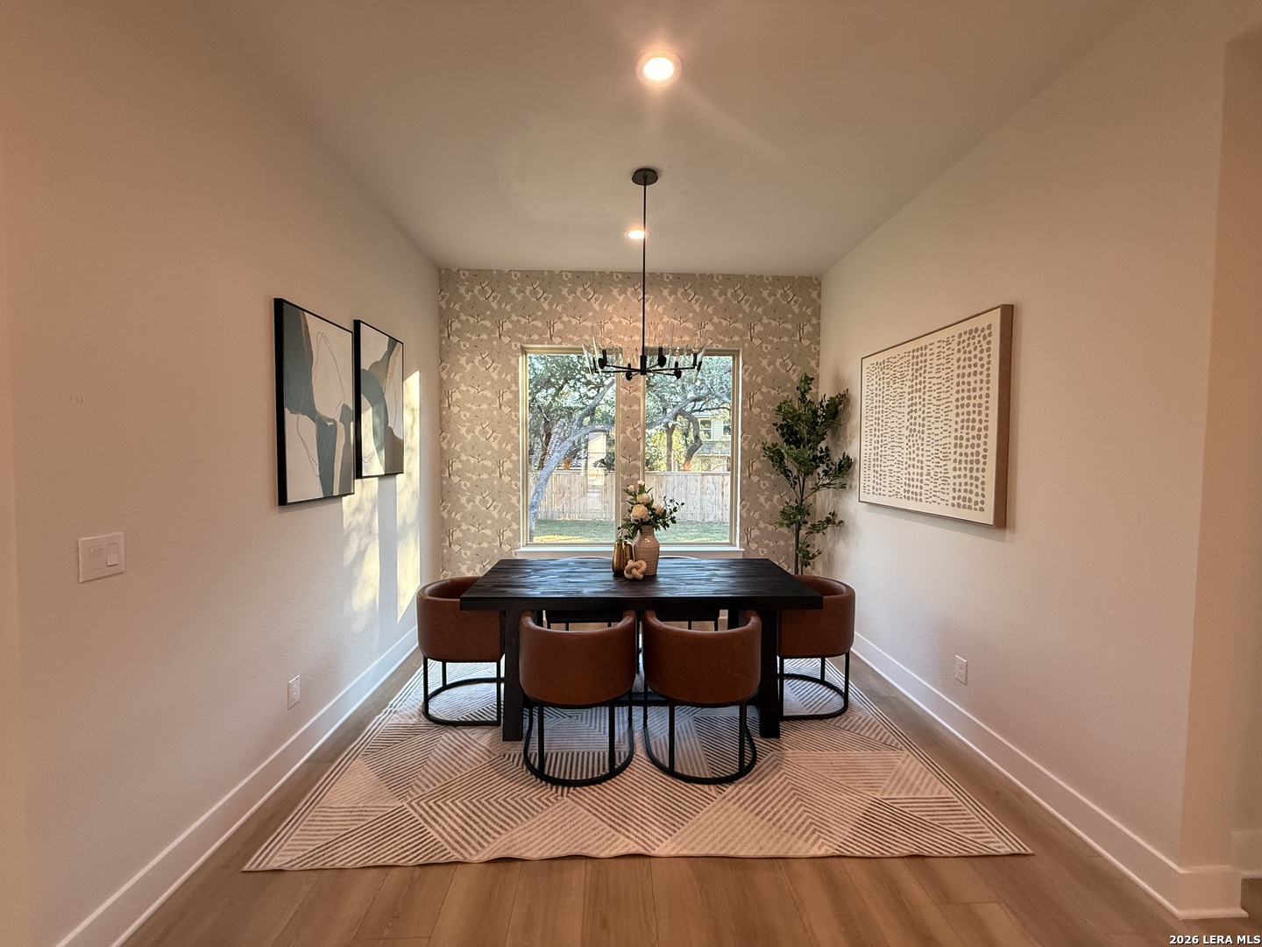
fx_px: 510
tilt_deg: +0.6
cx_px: 631
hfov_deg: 102.1
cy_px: 474
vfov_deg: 85.7
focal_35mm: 14
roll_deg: -1.5
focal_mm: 2.22
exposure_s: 1/120
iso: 200
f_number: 2.2
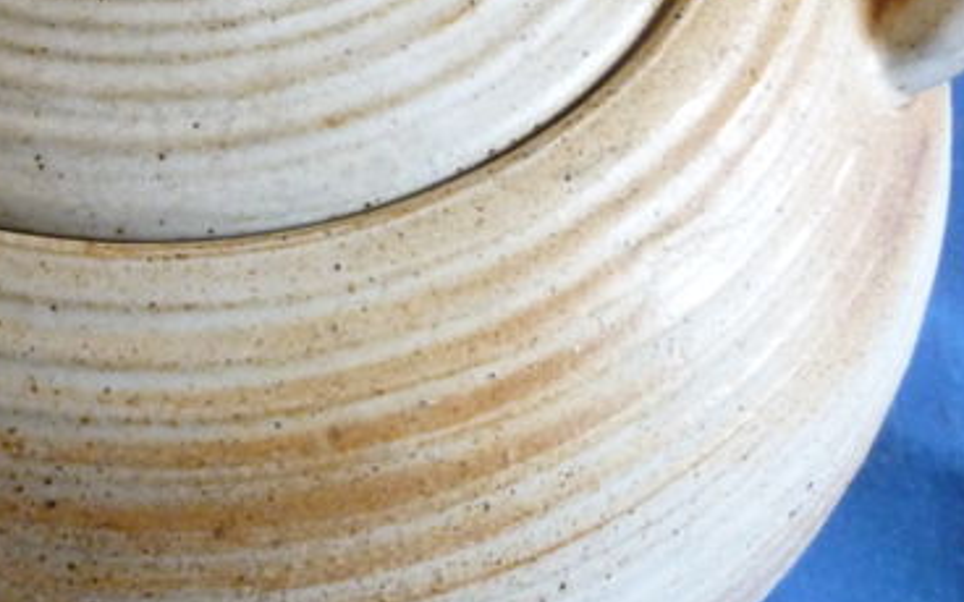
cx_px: 107
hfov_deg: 27.6
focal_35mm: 72
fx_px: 1892
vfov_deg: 17.8
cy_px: 63
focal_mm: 4.5
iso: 400
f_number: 3.1
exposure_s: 1/50
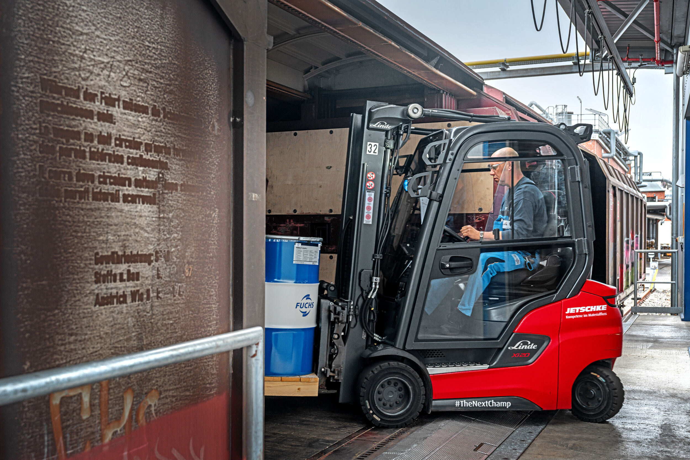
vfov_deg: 34.2
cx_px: 345
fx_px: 747
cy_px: 230
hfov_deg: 49.6
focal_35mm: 39
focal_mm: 39
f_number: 4.5
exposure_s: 1/125
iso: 250
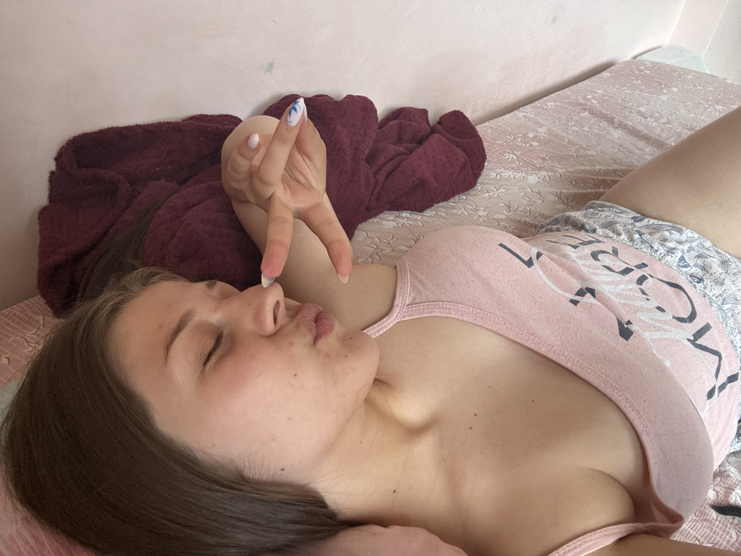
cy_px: 278
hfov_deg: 73.9
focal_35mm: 23
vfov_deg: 58.9
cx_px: 370
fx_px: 492
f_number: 1.9
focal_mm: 2.69
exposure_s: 1/60
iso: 125
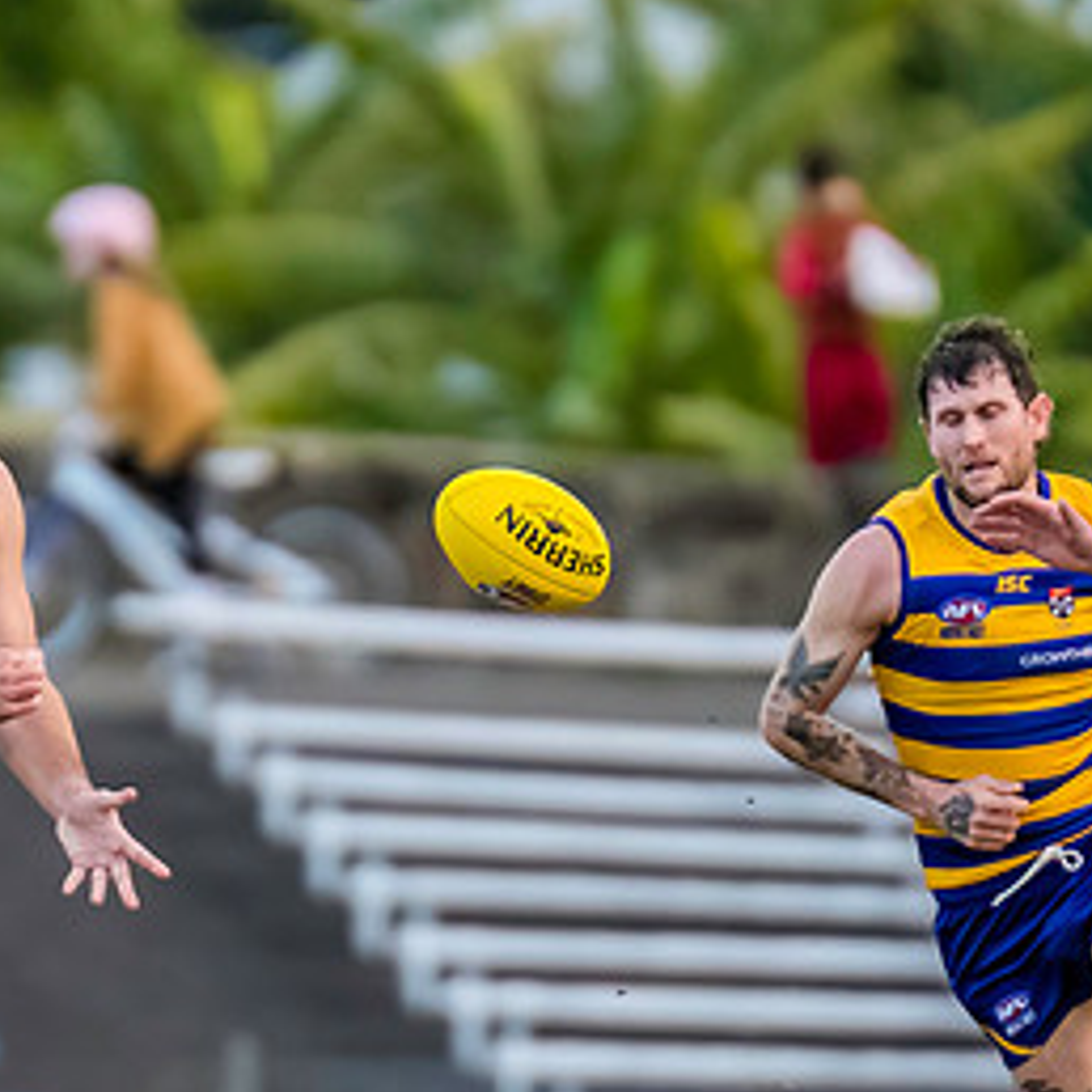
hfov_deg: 1.1
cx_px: -25
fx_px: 56926
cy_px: 614
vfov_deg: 1.1
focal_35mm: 1595
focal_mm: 420
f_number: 4
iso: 2000
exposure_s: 1/1600
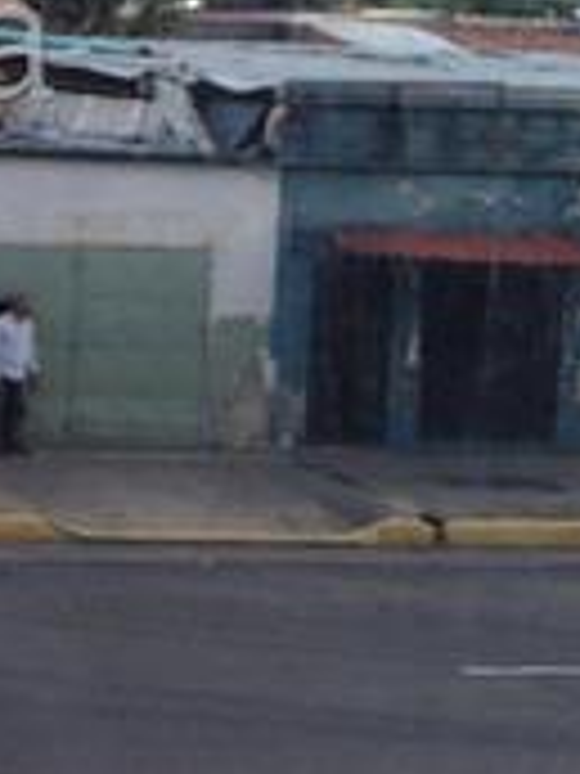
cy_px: 36
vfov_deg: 17.8
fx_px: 2413
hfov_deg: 11.4
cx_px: -809
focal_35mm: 108
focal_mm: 4.75
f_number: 1.8
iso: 100
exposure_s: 1/162
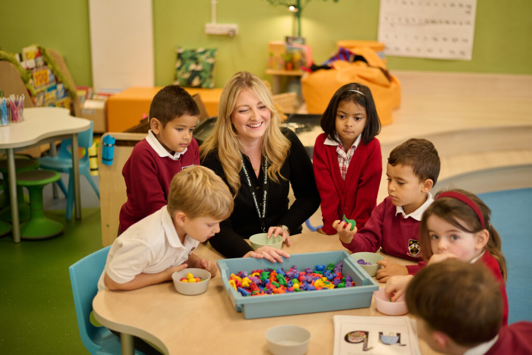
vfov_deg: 27.0
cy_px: 178
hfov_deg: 39.6
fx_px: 739
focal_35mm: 50
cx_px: 266
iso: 640
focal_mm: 50
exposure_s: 1/160
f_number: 1.8
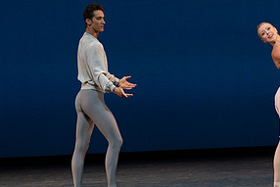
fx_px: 2778
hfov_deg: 5.8
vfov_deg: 3.9
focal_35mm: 357
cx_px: 207
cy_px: 87
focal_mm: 176
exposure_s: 1/500
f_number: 8
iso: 3200
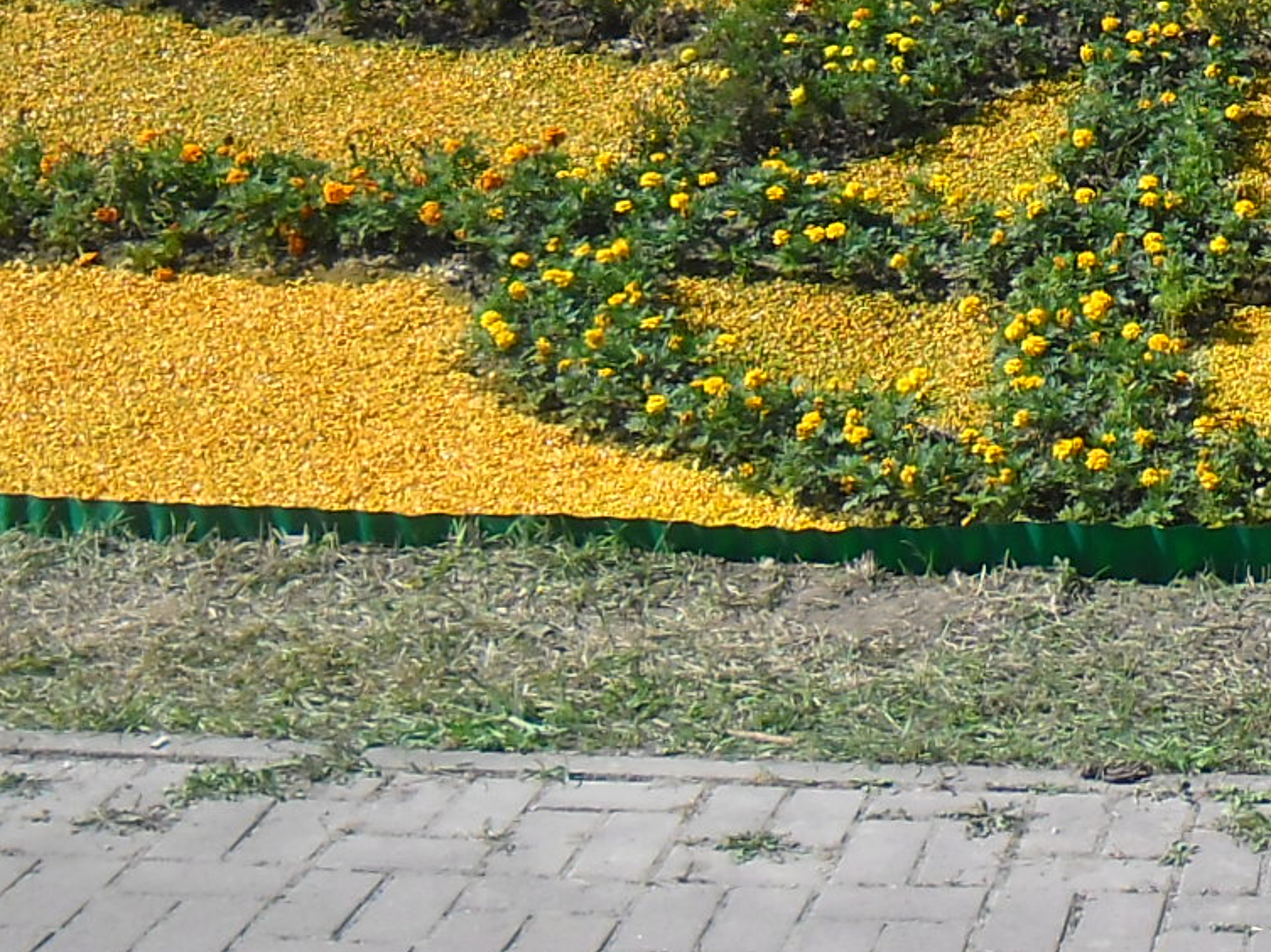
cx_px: 1445
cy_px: -219
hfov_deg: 20.0
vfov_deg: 15.3
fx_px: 3413
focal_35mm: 93
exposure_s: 1/663
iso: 80
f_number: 3.5
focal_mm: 4.9
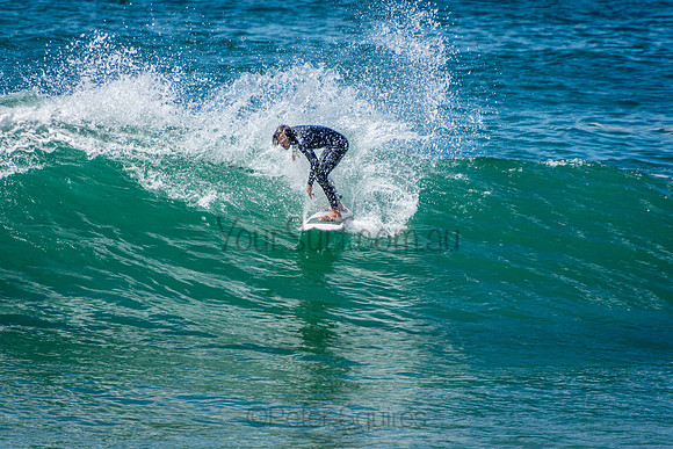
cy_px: 235
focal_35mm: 629
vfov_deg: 2.2
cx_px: 353
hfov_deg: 3.3
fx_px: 11758
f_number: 5.6
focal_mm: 400
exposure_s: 1/2000
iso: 400
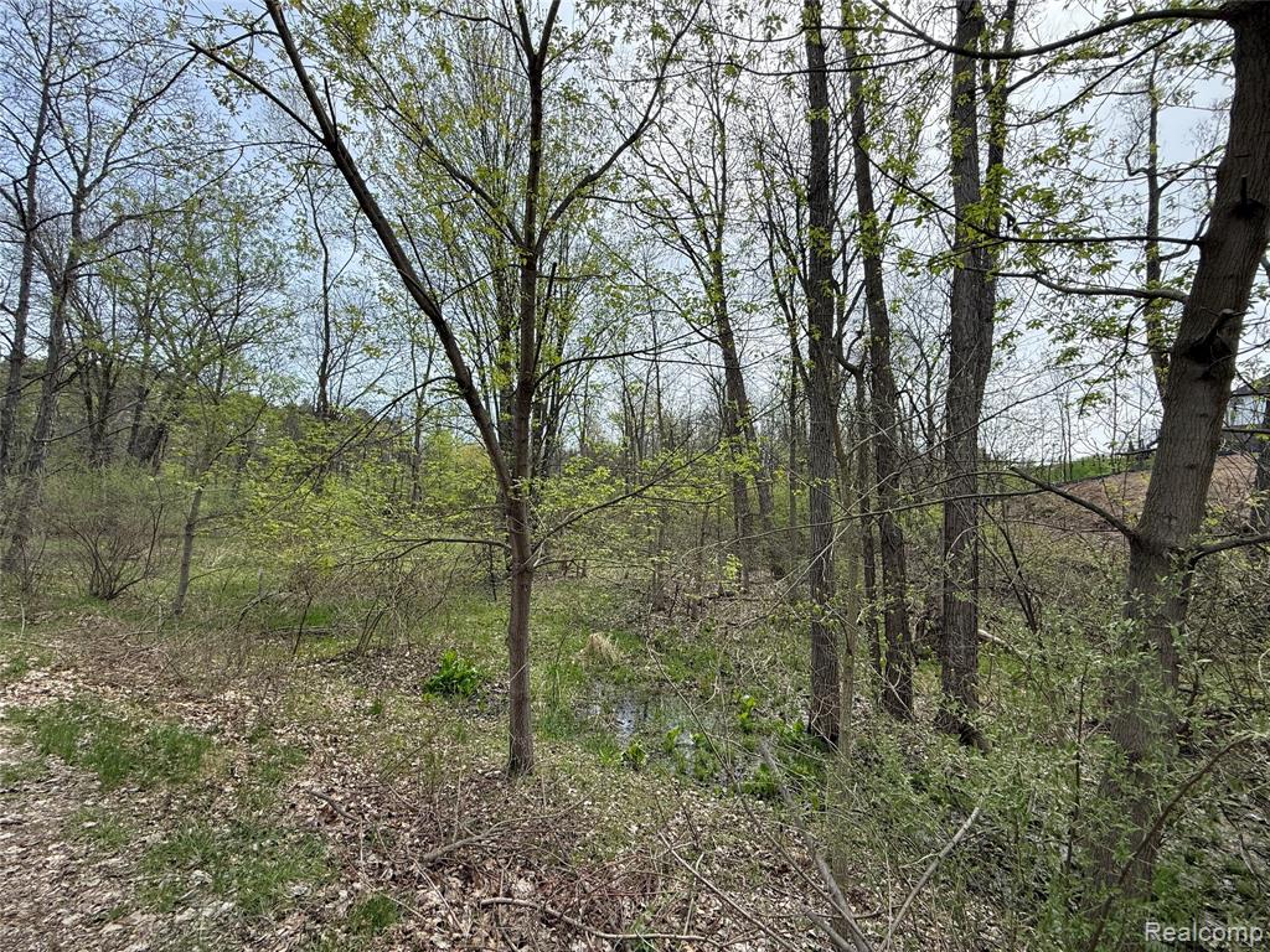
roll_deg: -1.5
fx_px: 514
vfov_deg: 85.7
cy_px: 476
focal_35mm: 14
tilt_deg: +5.7
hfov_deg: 102.1
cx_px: 635
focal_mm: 2.22
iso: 50
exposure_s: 1/985
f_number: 2.2
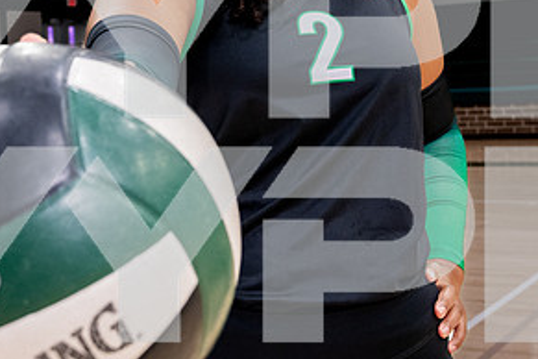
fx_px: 1061
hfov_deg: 28.4
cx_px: 231
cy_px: 17
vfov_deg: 18.8
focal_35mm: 71
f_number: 7.1
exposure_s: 1/80
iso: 2500
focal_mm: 33
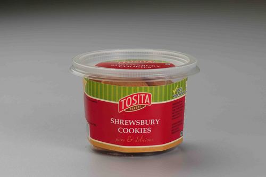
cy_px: 88
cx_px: 133
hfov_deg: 13.1
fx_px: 1162
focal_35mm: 158
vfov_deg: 8.7
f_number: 20
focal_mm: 105
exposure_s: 1/125
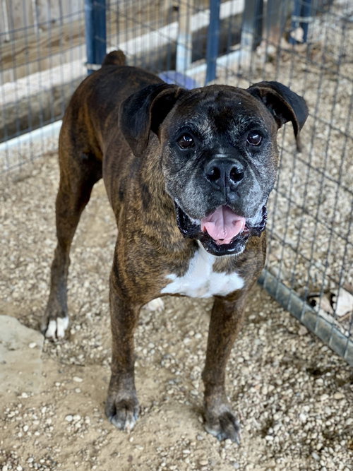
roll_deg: -1.4
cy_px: 236
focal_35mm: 52
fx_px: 707
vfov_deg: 36.8
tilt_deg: -30.4
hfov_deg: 28.0
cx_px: 176
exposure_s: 1/122
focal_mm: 6
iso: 160
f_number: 2
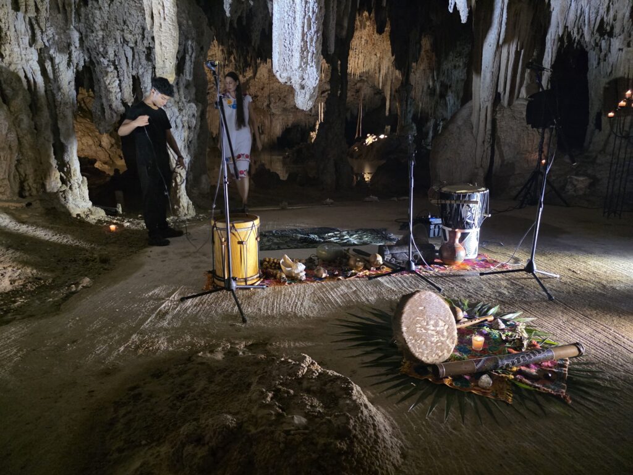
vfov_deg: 58.9
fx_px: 421
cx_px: 316
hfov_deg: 73.9
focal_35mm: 23
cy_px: 238
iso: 2500
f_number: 1.7
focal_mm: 6.3
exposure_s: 1/120
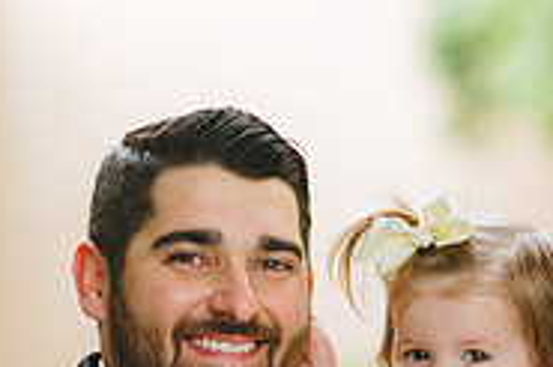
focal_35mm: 267
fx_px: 4098
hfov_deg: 7.7
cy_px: 476
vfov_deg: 5.1
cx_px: 514
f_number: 2
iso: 200
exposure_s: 1/400
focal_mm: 85
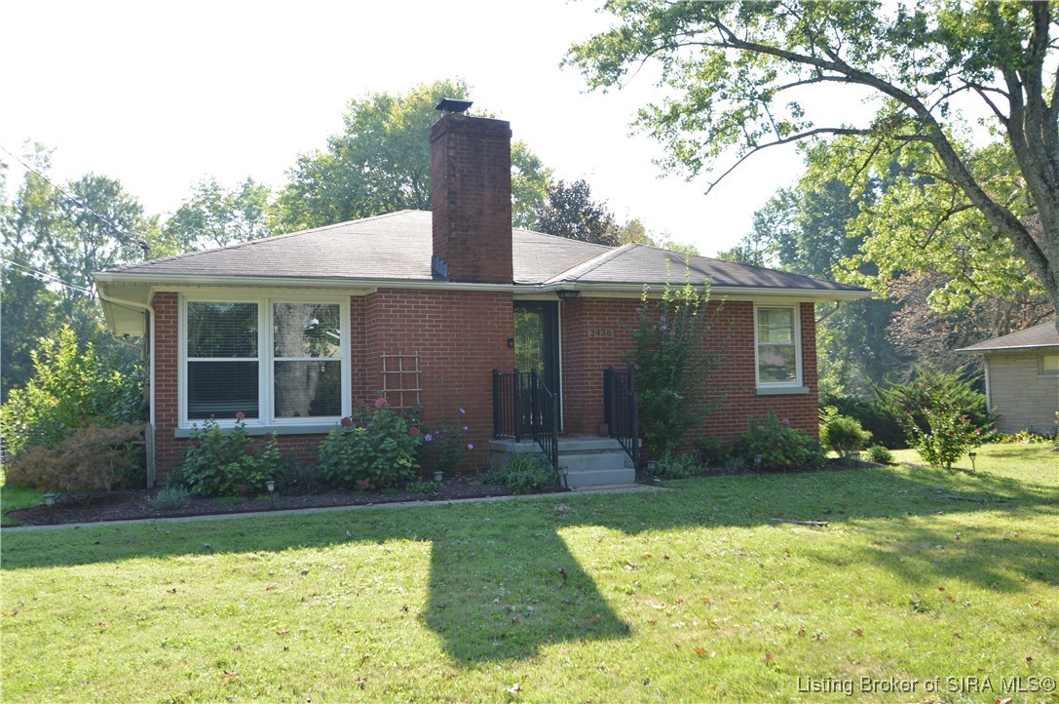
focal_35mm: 30
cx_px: 530
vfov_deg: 43.5
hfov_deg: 62.0
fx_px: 881
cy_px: 352
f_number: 5.6
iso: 100
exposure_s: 1/125
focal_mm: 20
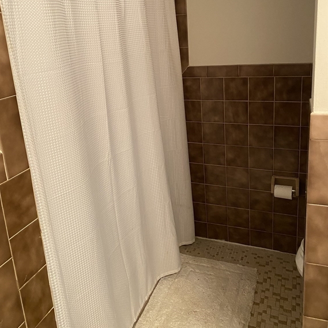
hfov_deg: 52.5
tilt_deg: -13.9
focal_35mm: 31
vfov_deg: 51.7
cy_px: 113
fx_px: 332
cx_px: 163
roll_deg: +4.5
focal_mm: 4.25
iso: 400
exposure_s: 1/60
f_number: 1.8
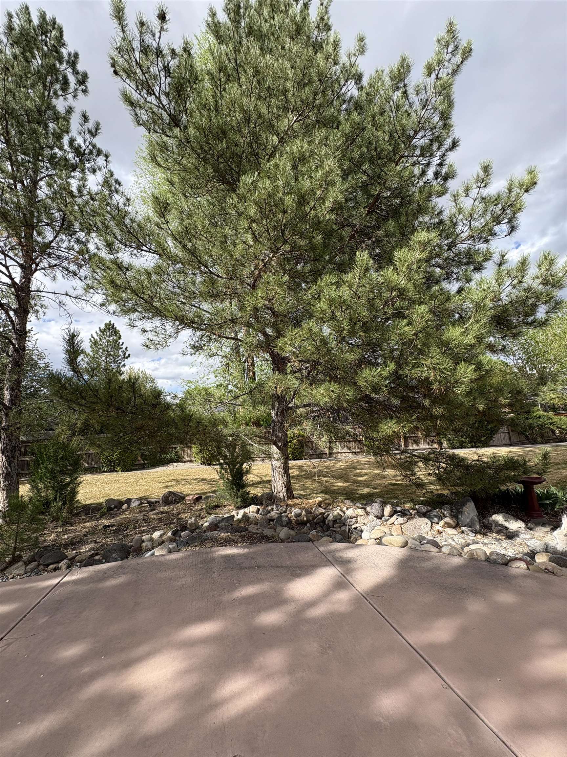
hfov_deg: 85.7
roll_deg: +1.0
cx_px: 284
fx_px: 306
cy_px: 378
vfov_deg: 102.1
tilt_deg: +10.7
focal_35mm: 14
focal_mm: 2.22
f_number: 2.2
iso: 40
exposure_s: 1/868
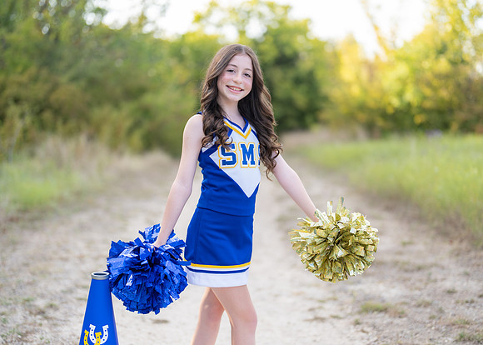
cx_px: 242
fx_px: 727
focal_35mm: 53
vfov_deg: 26.7
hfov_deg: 36.8
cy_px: 172
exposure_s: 1/1000
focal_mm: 50
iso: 100
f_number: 1.2
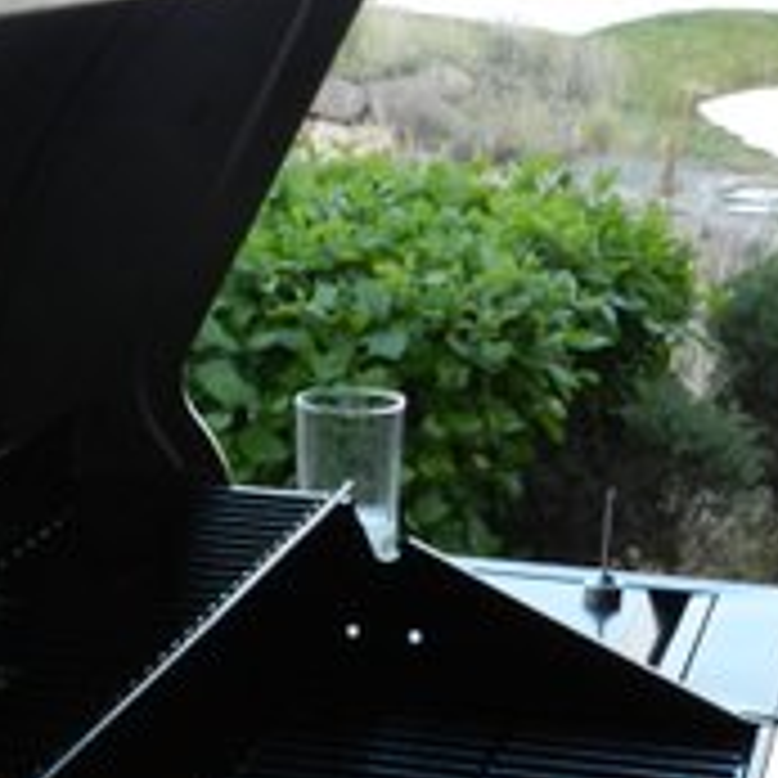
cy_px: 827
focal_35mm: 94
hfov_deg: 18.4
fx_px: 2390
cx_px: 189
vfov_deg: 17.9
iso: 160
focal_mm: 4
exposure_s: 1/40
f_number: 3.4
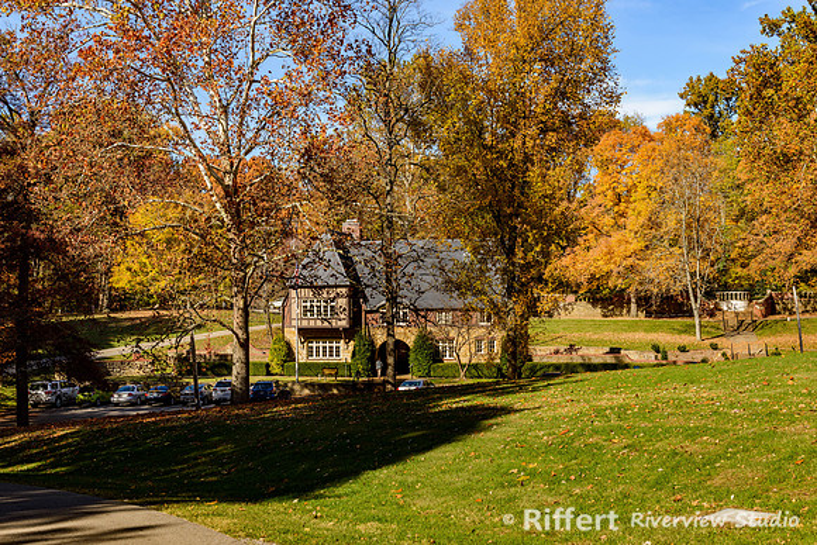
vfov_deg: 27.0
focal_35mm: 50
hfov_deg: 39.6
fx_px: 1134
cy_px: 272
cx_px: 408
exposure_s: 1/160
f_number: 9
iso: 200
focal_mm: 48
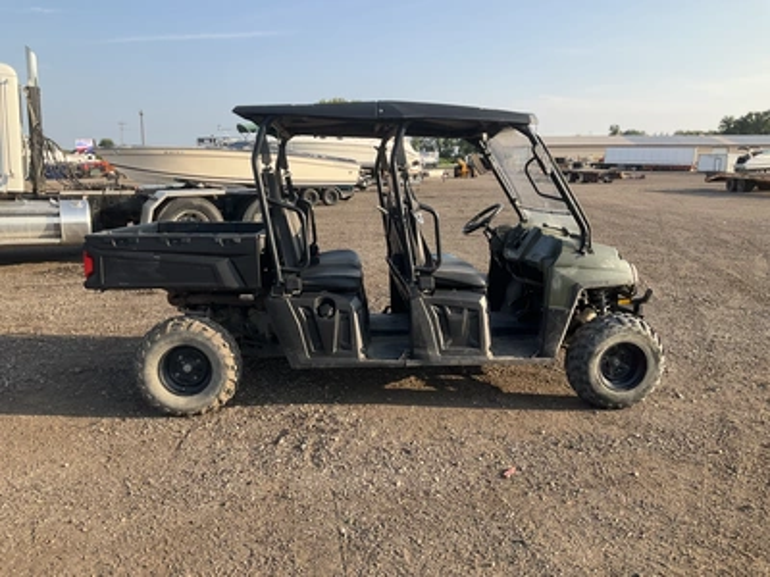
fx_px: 645
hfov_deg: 61.7
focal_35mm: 29
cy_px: 288
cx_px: 385
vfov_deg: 48.2
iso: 25
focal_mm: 3
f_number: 1.8
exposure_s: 1/749
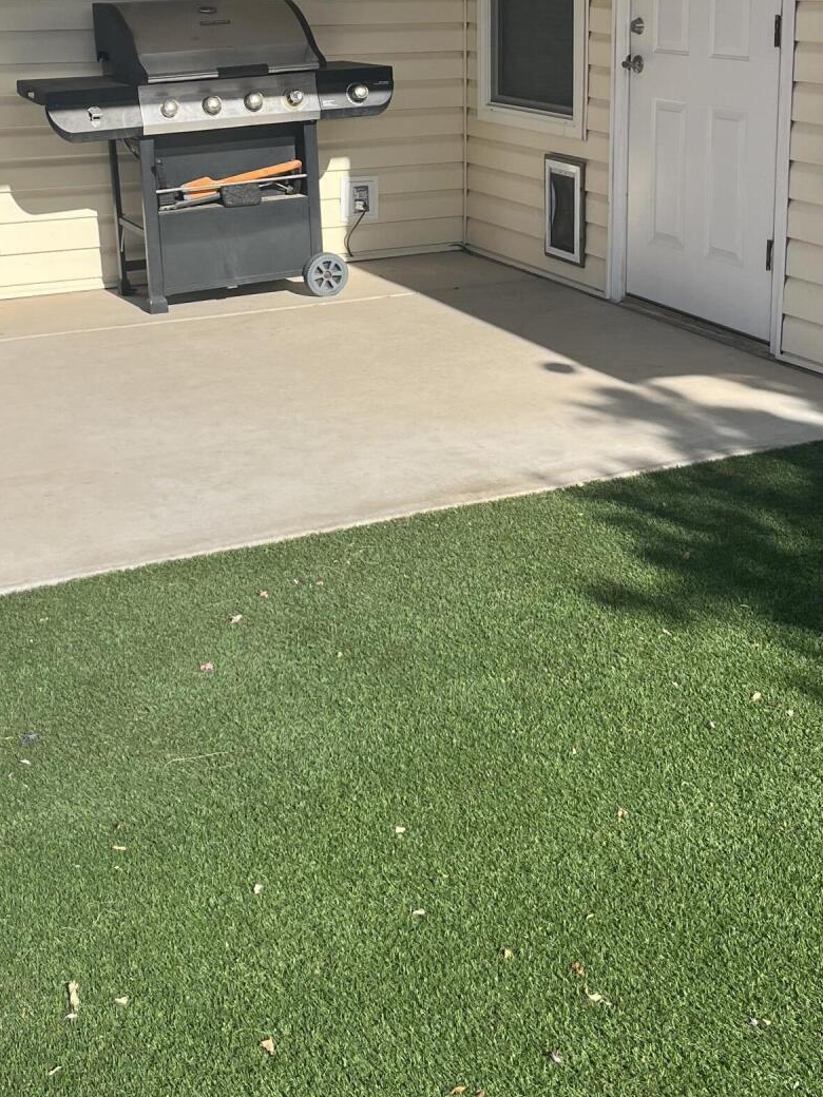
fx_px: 1585
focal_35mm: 50
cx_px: 485
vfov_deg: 36.9
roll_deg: +0.8
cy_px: 223
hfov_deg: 29.1
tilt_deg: -7.3
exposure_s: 1/2755
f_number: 1.6
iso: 50
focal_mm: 5.1
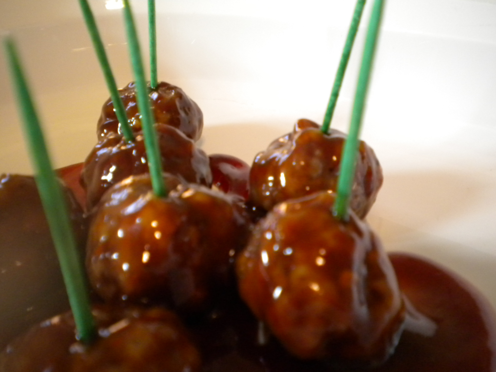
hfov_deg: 52.6
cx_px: 248
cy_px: 186
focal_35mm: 35
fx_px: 502
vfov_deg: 40.7
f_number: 3.1
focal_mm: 6.3
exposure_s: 1/21.2
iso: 400
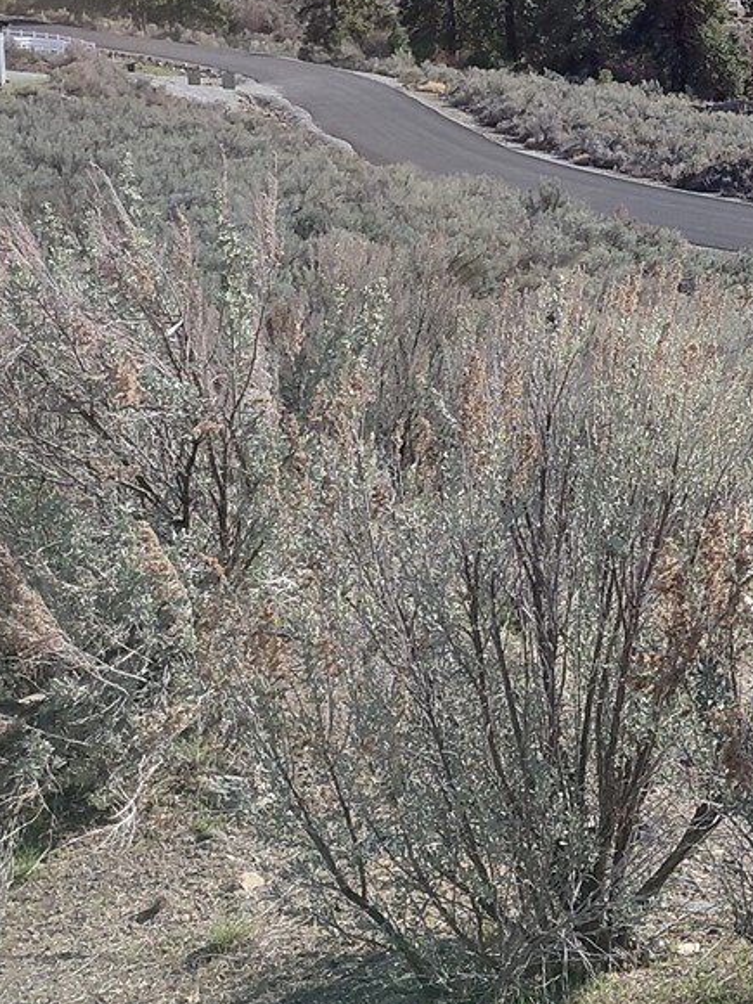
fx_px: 2001
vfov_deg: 27.2
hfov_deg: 17.7
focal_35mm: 69
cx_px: 1298
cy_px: 100
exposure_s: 1/2005
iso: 50
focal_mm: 4.69
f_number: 1.8
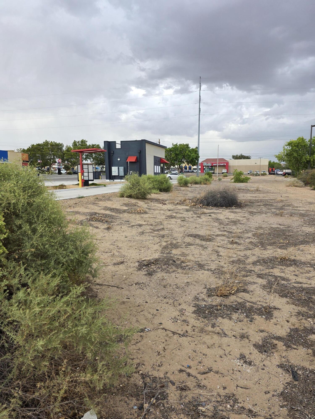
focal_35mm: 23
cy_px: 210
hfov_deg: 58.9
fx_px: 279
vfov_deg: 73.9
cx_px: 158
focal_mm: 6.3
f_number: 1.7
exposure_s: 1/180
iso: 32
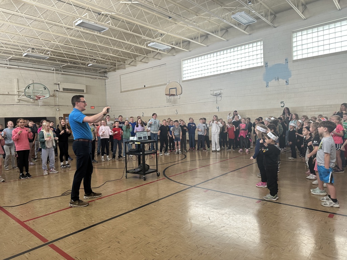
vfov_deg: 56.8
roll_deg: +1.8
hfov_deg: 71.6
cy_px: 130
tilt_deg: -0.5
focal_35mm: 24
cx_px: 174
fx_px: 241
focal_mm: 6.86
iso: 125
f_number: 1.78
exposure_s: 1/60
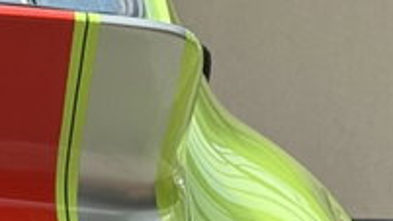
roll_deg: -3.4
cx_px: -221
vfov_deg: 4.6
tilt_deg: -1.5
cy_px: 125
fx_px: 2772
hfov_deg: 7.9
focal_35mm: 266
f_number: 1.78
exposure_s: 1/926
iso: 64
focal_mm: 6.76
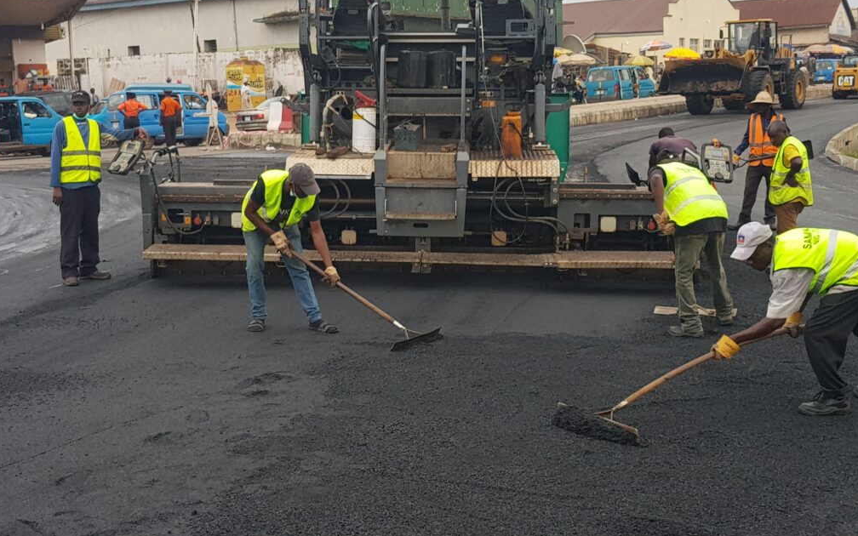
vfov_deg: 44.5
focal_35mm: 28
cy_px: 248
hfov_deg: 66.5
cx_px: 431
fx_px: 655
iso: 40
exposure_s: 1/120
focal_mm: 4.2
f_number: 1.7
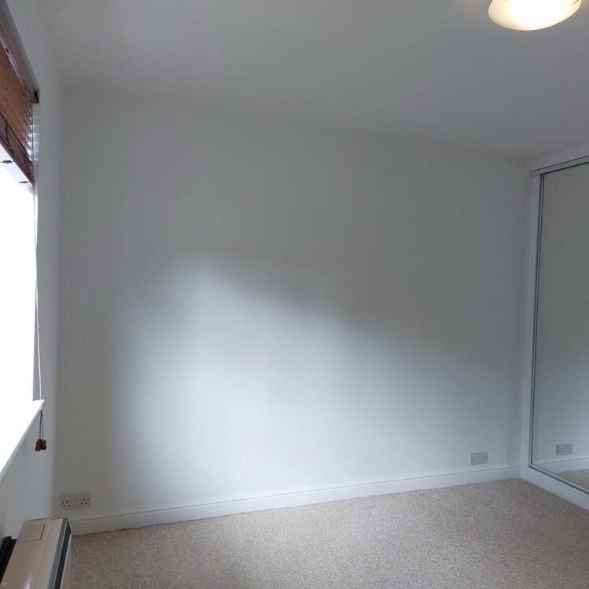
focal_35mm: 29
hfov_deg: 54.8
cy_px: 294
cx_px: 378
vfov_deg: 55.6
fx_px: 558
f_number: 1.8
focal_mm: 5.23
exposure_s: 1/100
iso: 64
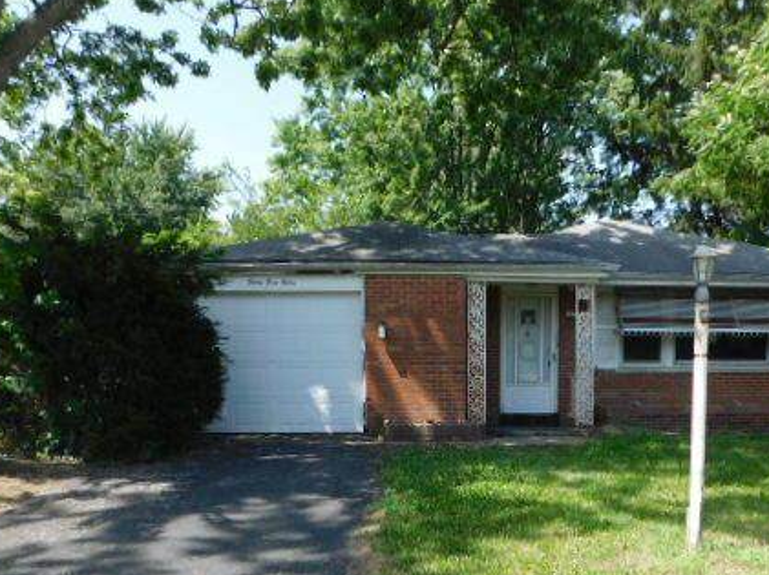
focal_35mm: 35
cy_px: 429
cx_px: 440
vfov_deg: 39.6
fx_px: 777
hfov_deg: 52.5
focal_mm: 4
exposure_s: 1/640
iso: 125
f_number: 3
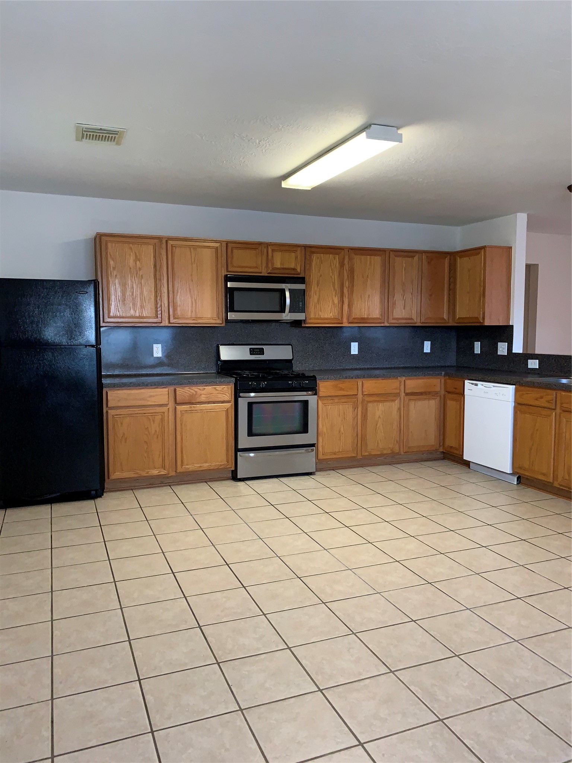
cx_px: 286
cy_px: 382
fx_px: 573
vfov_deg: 67.3
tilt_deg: -4.6
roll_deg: +1.2
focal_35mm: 26
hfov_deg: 53.1
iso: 250
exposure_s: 1/60
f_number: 1.8
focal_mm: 4.25
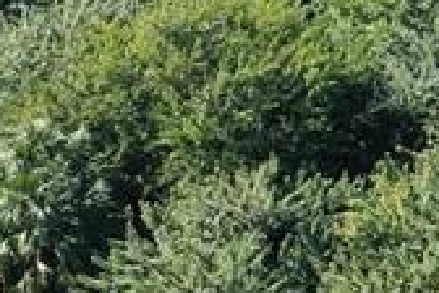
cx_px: 1184
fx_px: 2207
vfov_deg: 7.6
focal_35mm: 181
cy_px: 10
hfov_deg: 9.6
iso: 100
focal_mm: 10.26
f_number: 4.5
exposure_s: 1/200
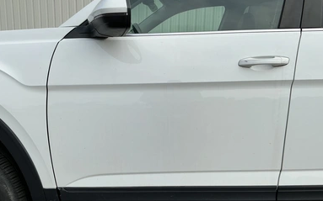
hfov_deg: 61.2
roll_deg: -2.7
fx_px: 273
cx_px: 167
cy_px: 118
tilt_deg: -11.7
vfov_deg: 40.4
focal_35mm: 31
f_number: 1.8
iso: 25
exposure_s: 1/1451
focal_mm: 3
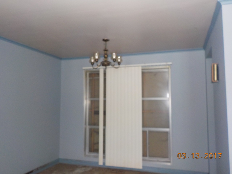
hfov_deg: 60.0
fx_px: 201
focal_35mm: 30
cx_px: 116
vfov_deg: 46.8
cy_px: 87
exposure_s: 1/30
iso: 320
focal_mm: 4.1
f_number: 3.3
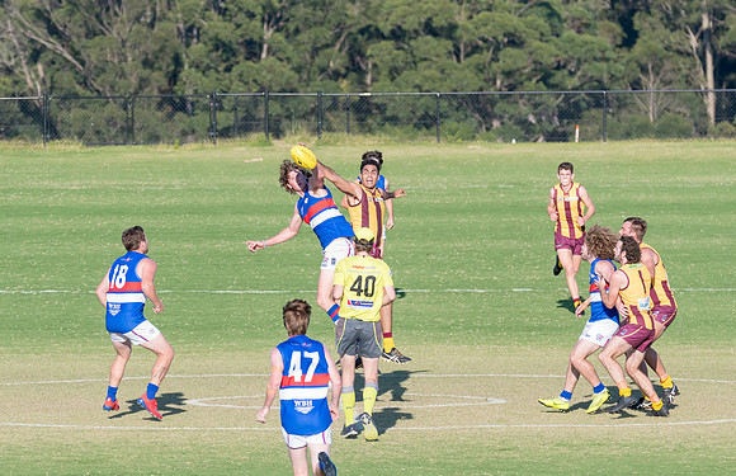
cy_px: 197
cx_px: 386
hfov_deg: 4.7
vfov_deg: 3.0
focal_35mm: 447
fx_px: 9063
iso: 800
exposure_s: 1/2000
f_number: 7.1
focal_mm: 260
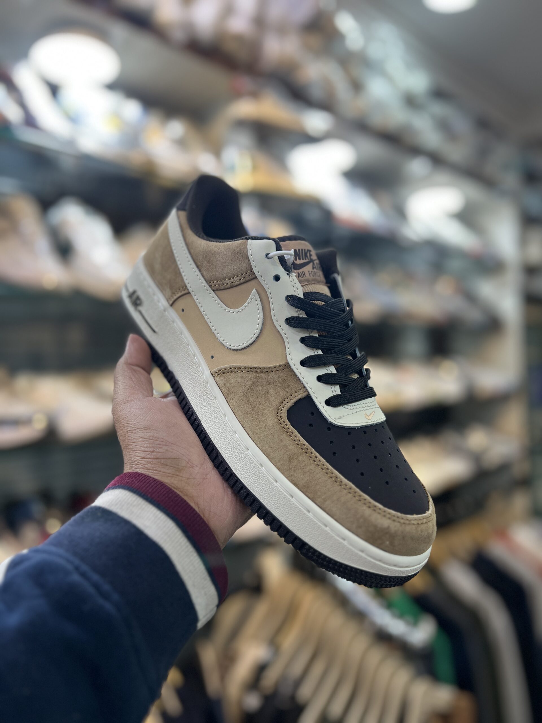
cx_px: 271
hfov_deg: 53.1
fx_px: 543
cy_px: 362
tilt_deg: +0.7
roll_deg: +1.9
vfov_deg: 67.3
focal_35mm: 26
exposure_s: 1/100
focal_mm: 5.7
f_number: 1.5
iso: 50
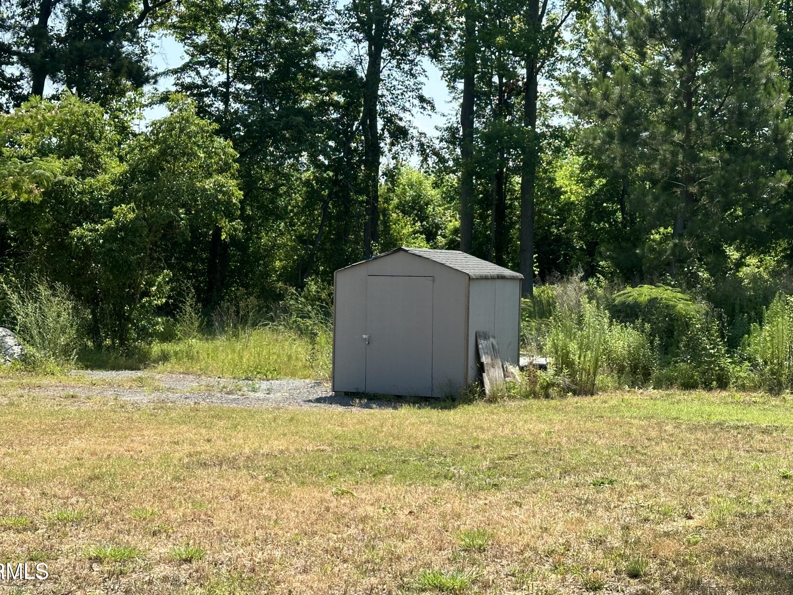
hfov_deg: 31.2
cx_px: 400
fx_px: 1420
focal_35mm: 62
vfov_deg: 23.6
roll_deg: -0.8
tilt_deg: +2.7
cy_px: 222
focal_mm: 6.86
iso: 64
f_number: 1.78
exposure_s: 1/2203
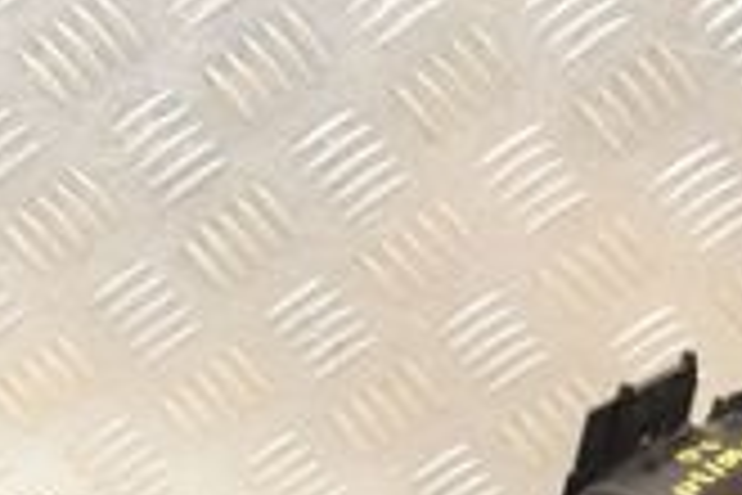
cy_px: 760
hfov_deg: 15.9
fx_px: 2638
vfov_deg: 10.3
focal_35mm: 128
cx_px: 166
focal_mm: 22
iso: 1600
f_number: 6.3
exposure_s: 1/200
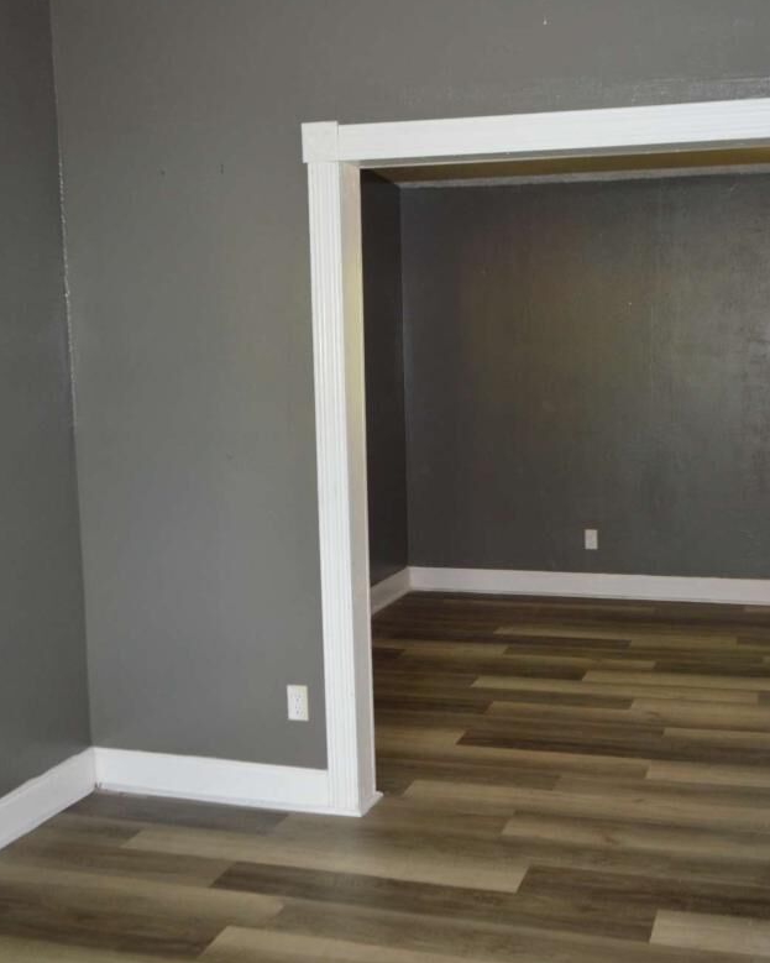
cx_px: 503
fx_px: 1111
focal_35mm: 39
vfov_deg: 46.8
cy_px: 480
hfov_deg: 37.9
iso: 560
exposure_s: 1/60
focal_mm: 18
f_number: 3.5
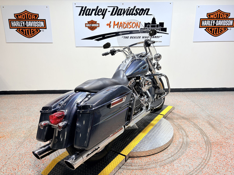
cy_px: 88
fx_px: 176
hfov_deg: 67.3
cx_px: 117
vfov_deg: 53.1
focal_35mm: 26
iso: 40
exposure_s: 1/120
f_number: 1.6
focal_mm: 5.96
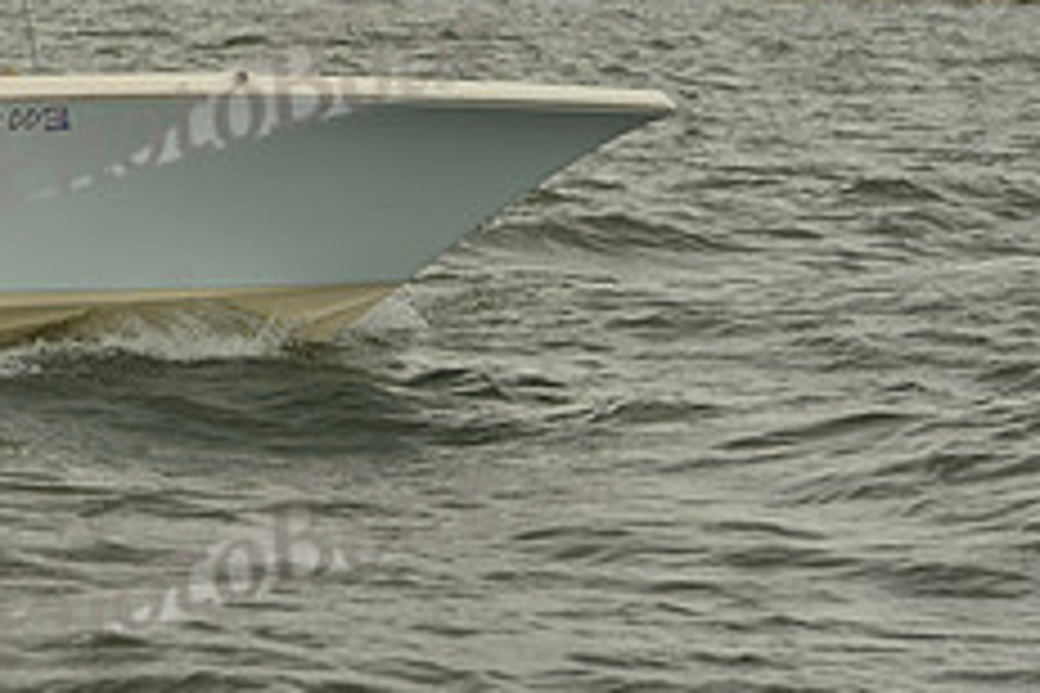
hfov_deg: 8.5
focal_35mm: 239
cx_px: -248
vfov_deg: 5.7
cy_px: -79
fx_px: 6904
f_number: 7.1
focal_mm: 95
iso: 280
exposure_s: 1/1250
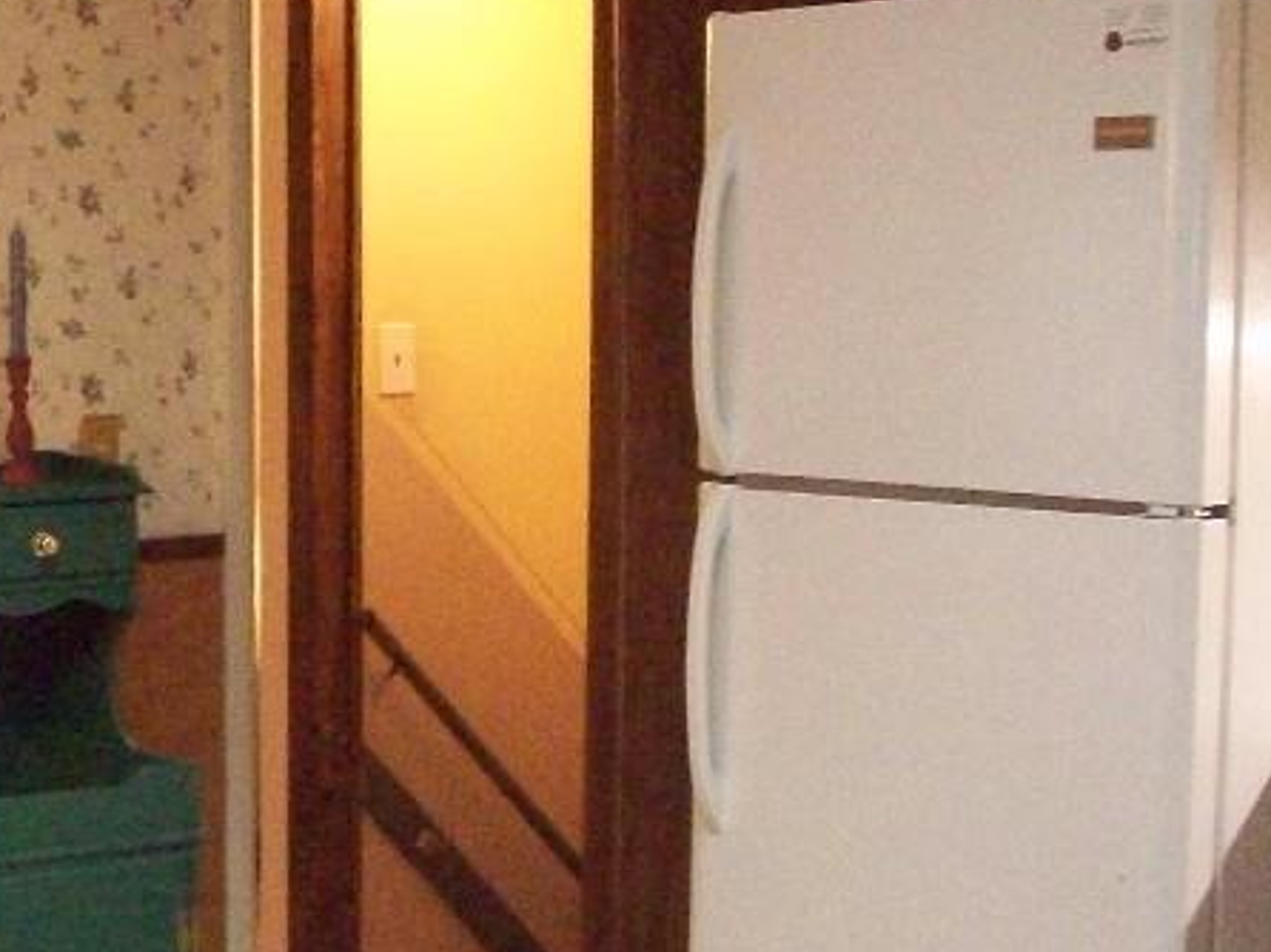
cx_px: 6
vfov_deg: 17.3
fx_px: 3119
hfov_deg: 22.2
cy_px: 687
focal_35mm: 85
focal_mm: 6.2
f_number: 2.8
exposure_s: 1/64
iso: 800
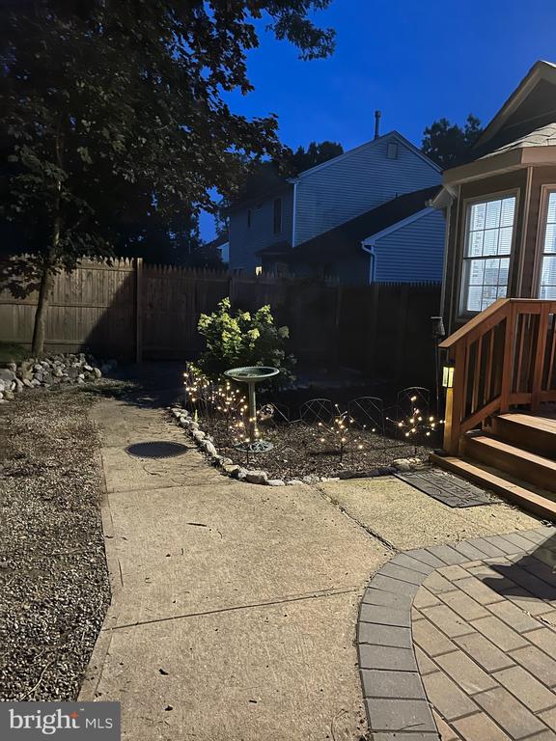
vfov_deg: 67.3
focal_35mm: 26
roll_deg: -0.7
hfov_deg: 53.1
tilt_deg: -7.9
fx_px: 557
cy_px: 370
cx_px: 278
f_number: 1.6
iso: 1250
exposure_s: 1/24
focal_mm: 5.1
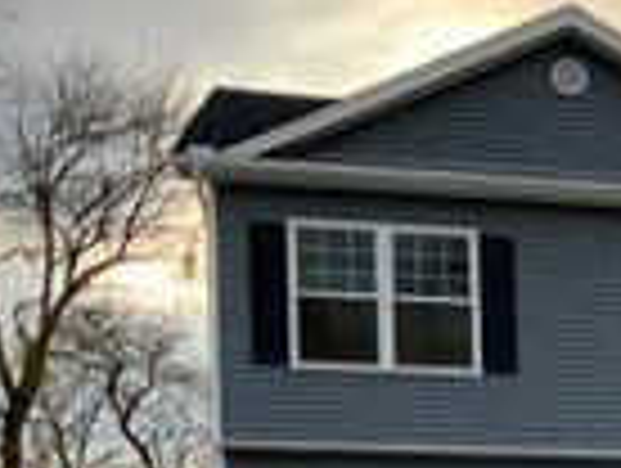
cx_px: 1035
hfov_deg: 16.4
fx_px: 1887
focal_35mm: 105
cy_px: 727
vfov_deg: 13.3
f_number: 1.8
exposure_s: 1/122
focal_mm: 3
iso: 32
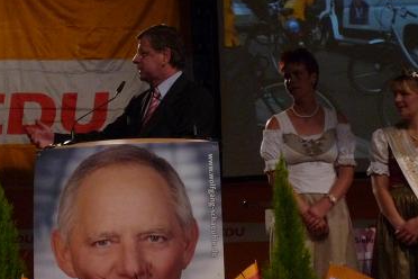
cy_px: 141
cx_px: 243
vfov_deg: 9.3
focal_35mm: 147
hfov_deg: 14.0
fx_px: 1707
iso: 400
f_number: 4.9
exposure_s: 1/200
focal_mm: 13.2
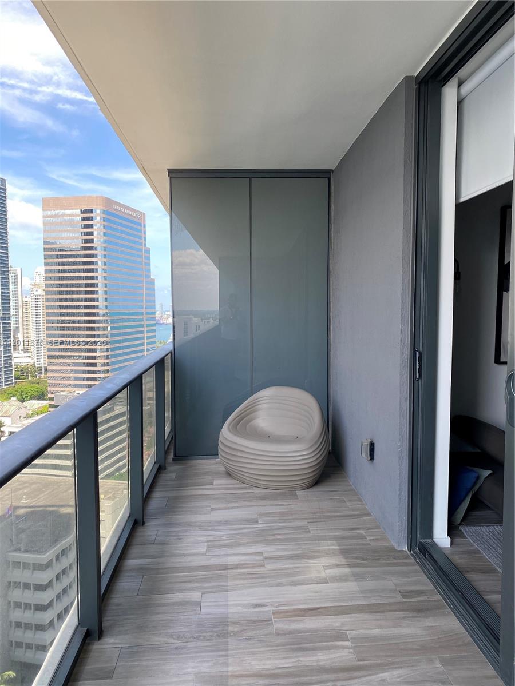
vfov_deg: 67.3
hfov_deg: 53.1
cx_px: 258
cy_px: 343
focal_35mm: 26
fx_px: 516
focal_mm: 4.25
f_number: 1.8
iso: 32
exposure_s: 1/296
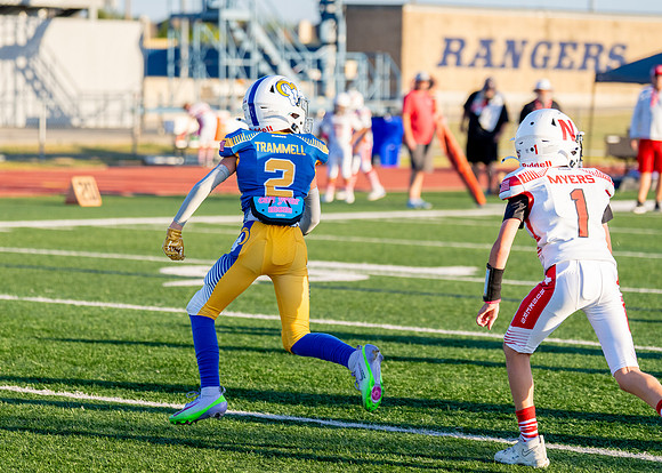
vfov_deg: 8.8
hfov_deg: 12.3
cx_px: 254
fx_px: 3059
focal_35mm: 163
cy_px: 213
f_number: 2.8
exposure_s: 1/3200
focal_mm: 112
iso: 400
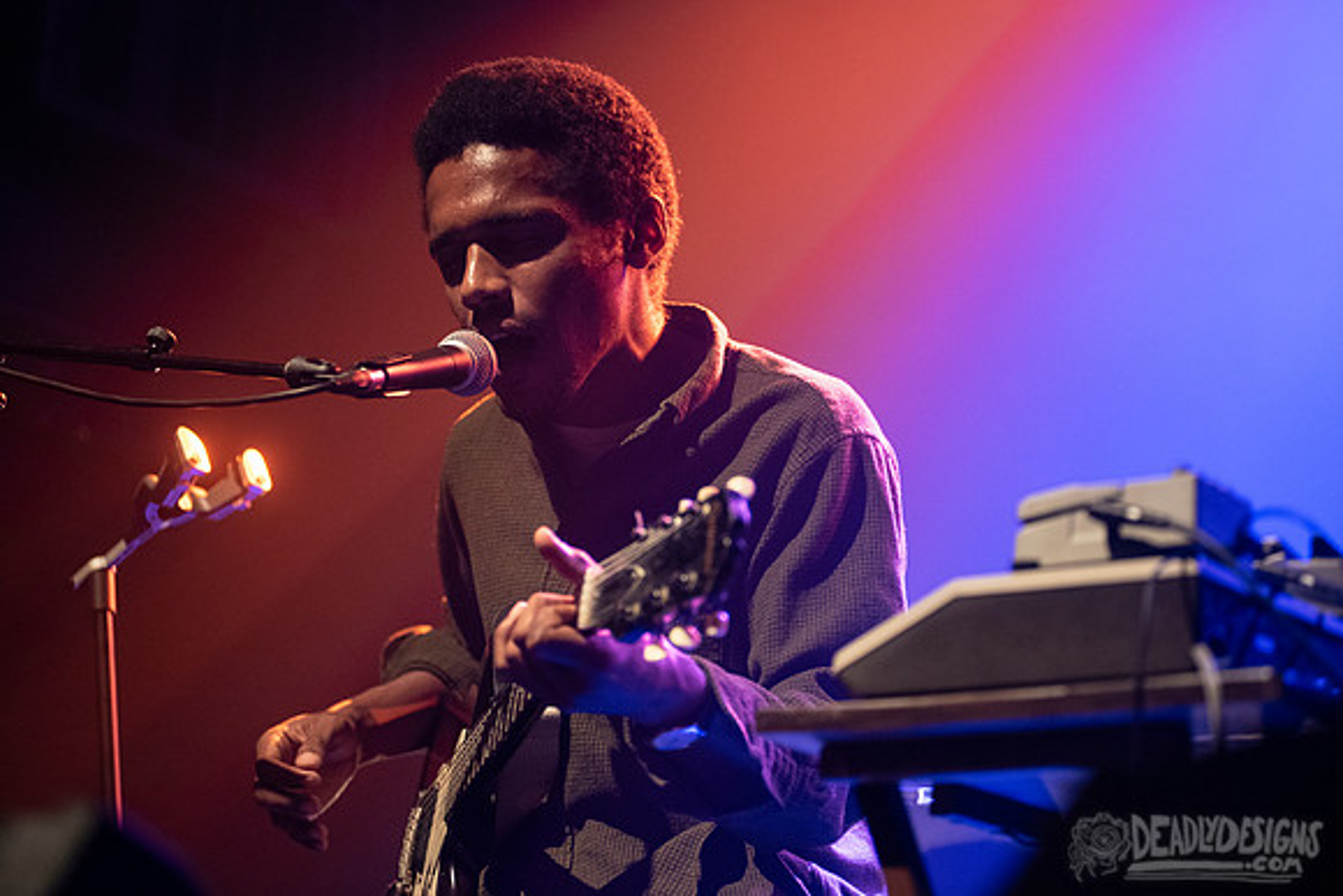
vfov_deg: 17.1
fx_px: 2985
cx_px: 672
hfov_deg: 25.4
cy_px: 448
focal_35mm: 80
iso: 2500
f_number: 3.2
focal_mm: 80
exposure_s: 1/125
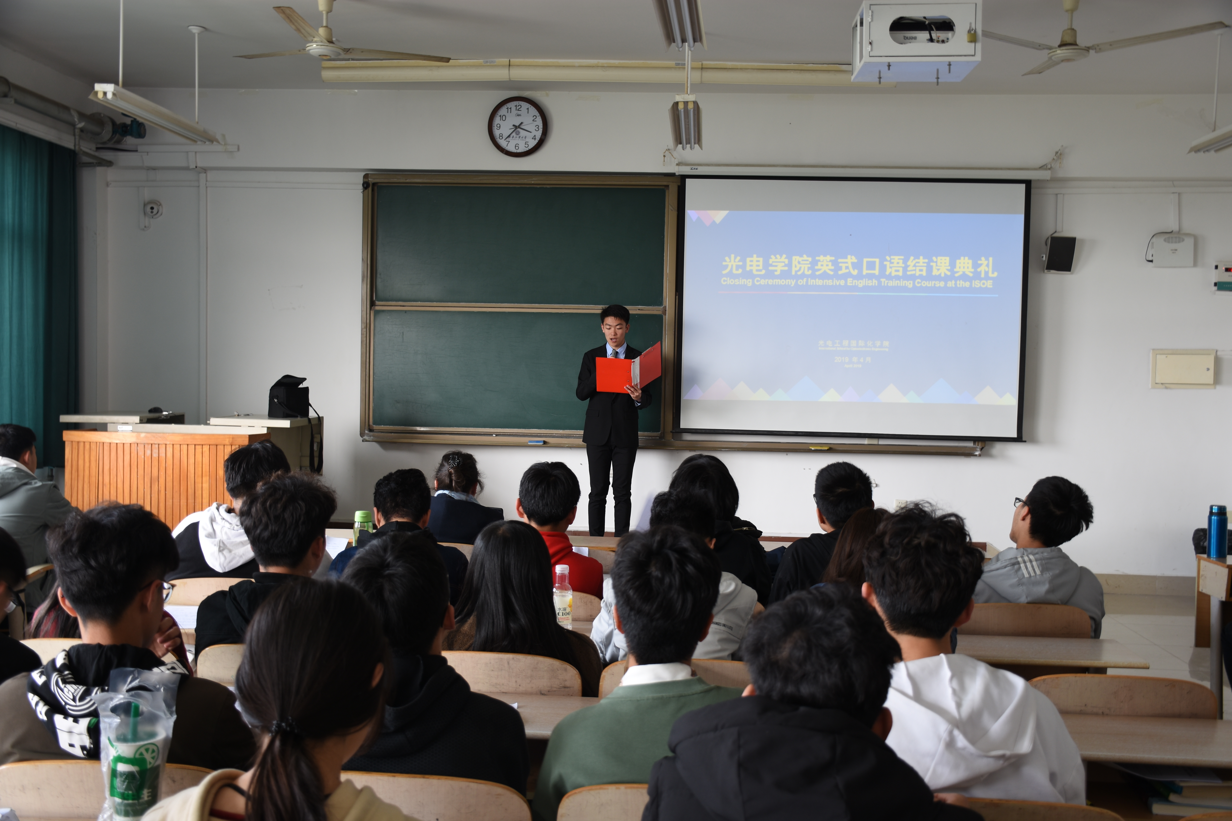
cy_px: 410
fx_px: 1181
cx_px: 616
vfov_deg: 38.4
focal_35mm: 34
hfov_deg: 55.1
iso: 100
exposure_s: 1/10
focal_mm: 23
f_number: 3.8
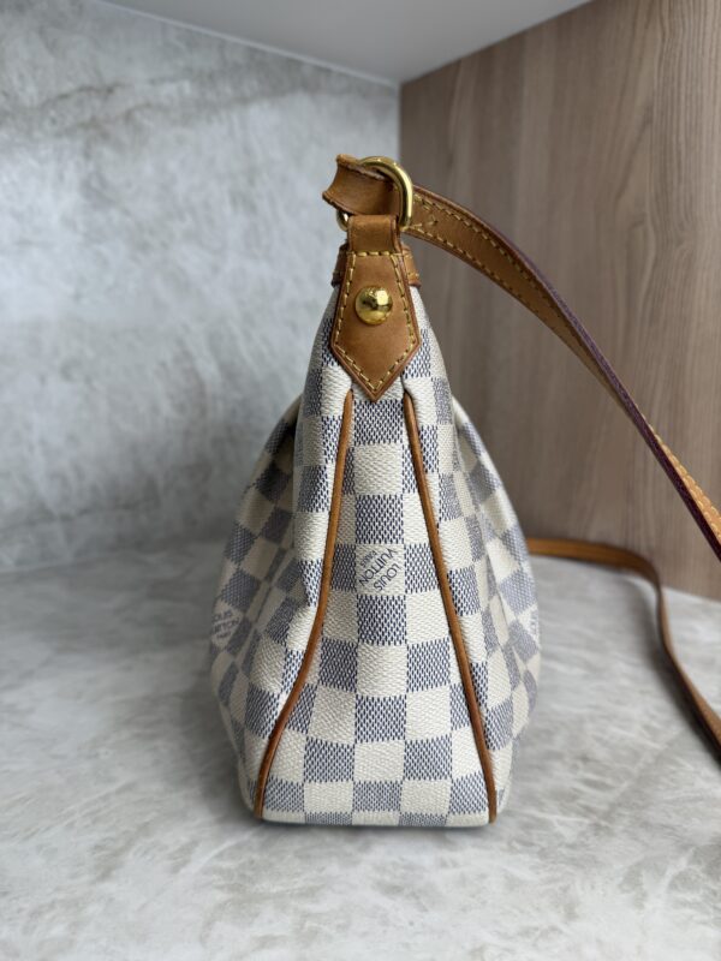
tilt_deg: -11.9
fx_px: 667
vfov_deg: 71.6
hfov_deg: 56.8
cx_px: 360
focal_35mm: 24
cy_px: 480
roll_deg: -0.3
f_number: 1.78
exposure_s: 1/139
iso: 50
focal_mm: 6.76
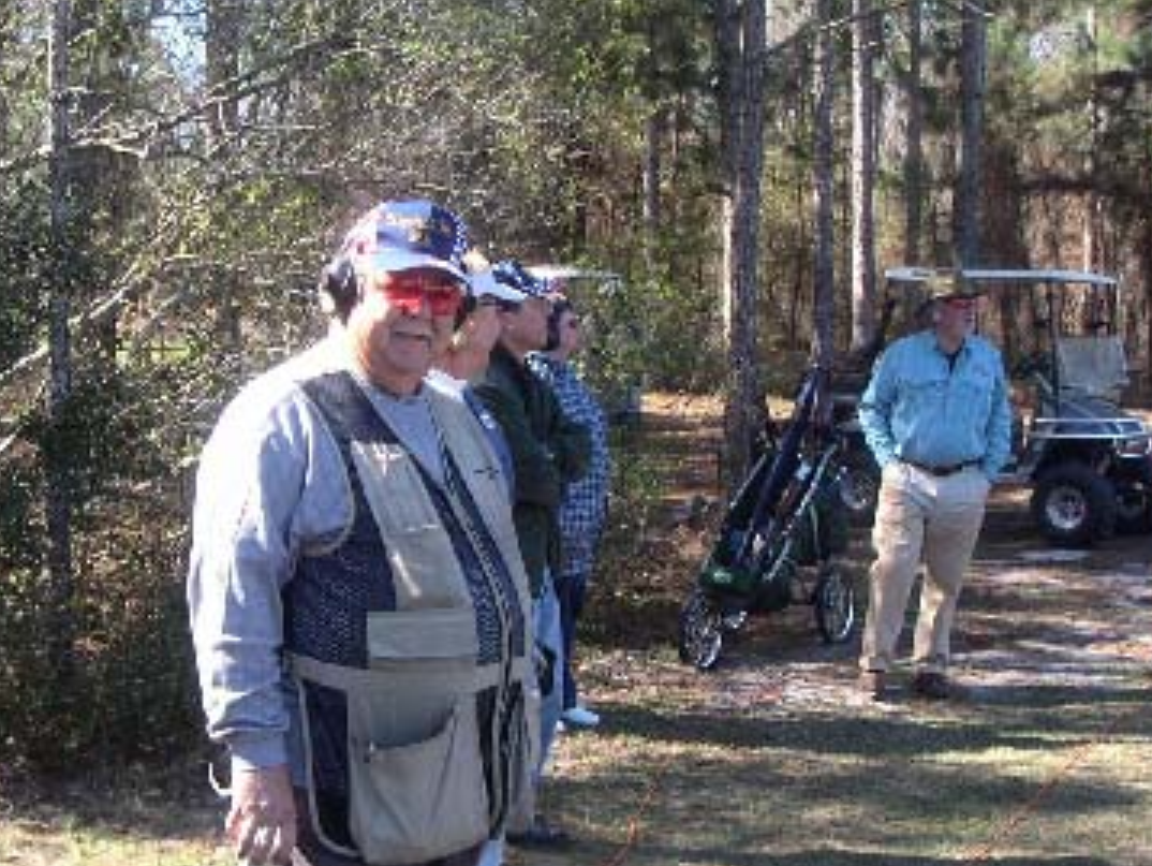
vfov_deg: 27.6
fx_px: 1765
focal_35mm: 53
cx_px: 454
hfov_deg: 36.0
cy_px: 439
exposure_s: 1/150
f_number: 2.8
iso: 50
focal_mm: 6
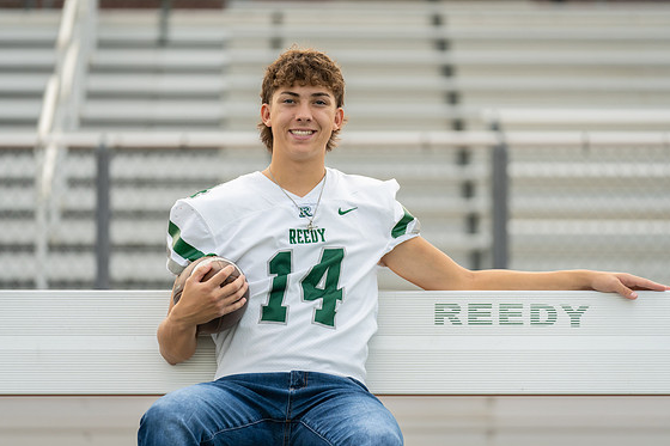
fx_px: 3702
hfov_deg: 10.3
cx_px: 327
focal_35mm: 199
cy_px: 209
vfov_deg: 6.9
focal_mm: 176
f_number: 2.8
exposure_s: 1/400
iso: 125
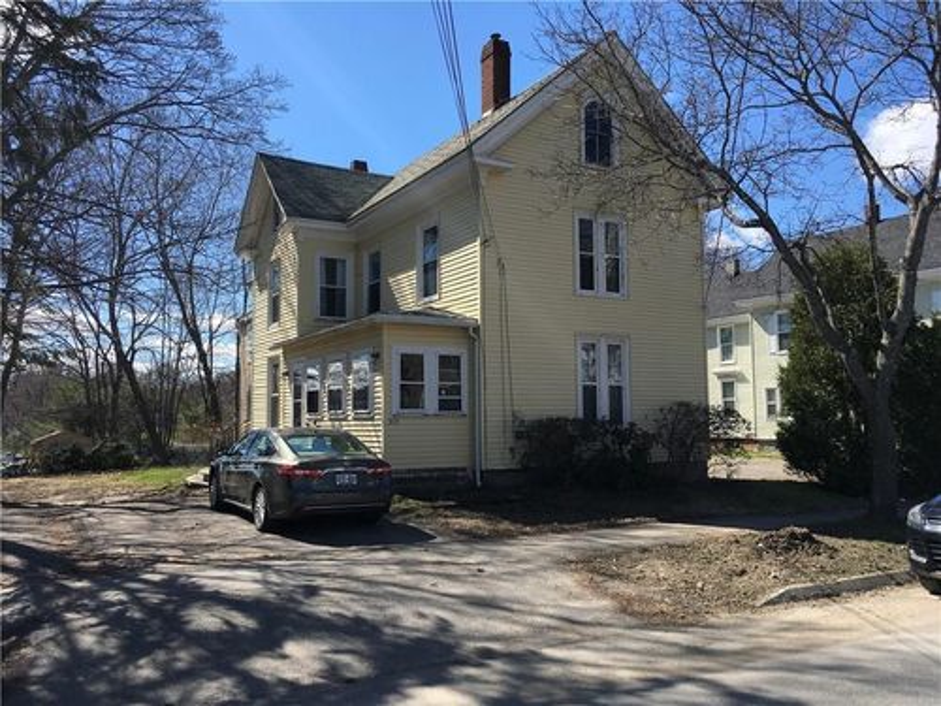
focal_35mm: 29
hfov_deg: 61.7
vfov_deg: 48.2
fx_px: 788
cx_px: 470
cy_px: 353
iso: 25
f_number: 2.2
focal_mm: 4.15
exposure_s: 1/1350
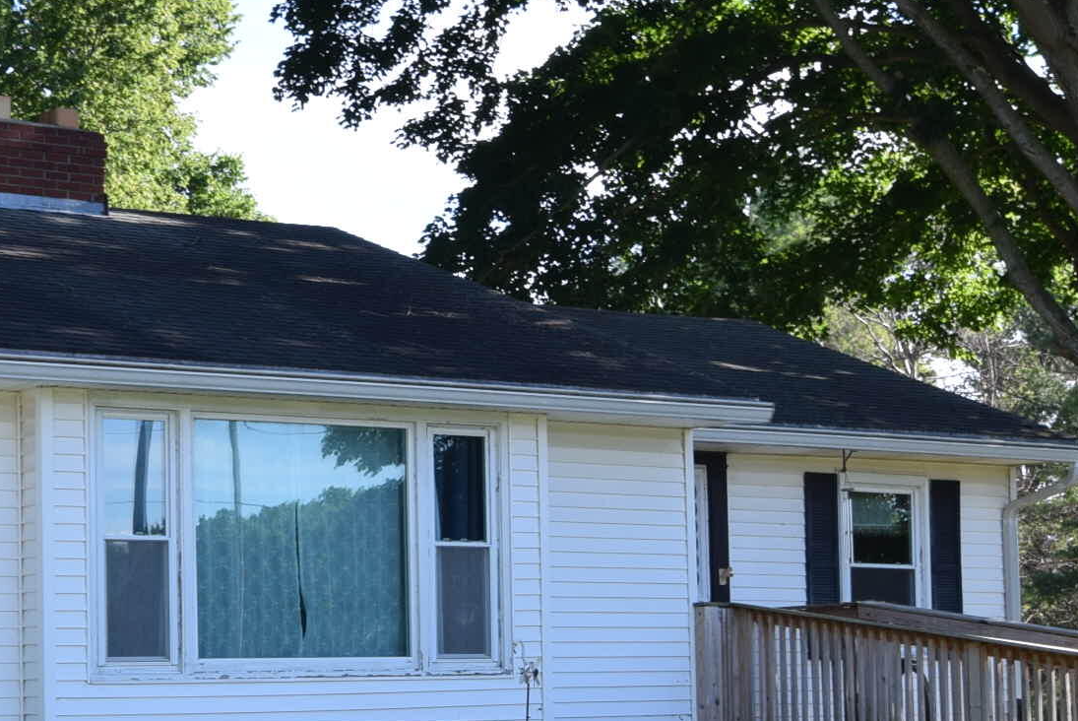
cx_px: 82
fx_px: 2457
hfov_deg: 24.0
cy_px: 546
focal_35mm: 82
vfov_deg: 16.6
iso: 400
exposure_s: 1/250
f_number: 8
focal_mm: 20
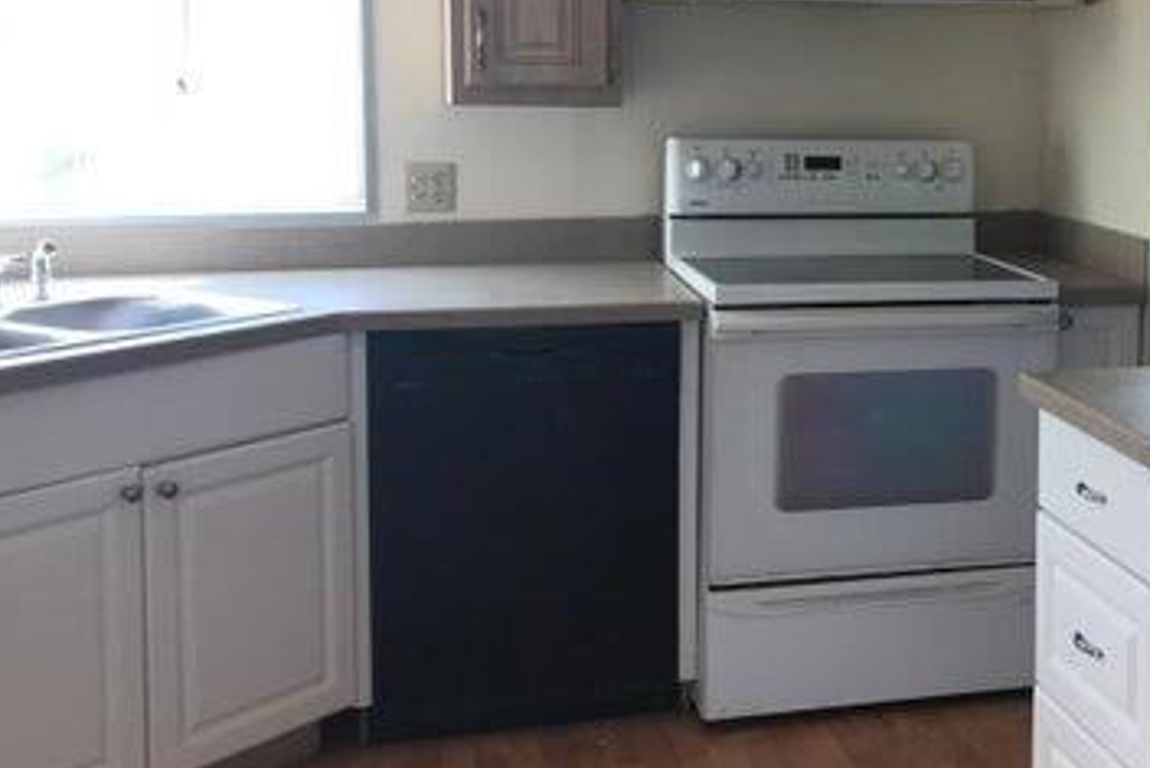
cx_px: 936
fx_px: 1694
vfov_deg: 25.3
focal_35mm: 53
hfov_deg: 36.1
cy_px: 199
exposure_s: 1/90
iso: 32
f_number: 1.8
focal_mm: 3.99
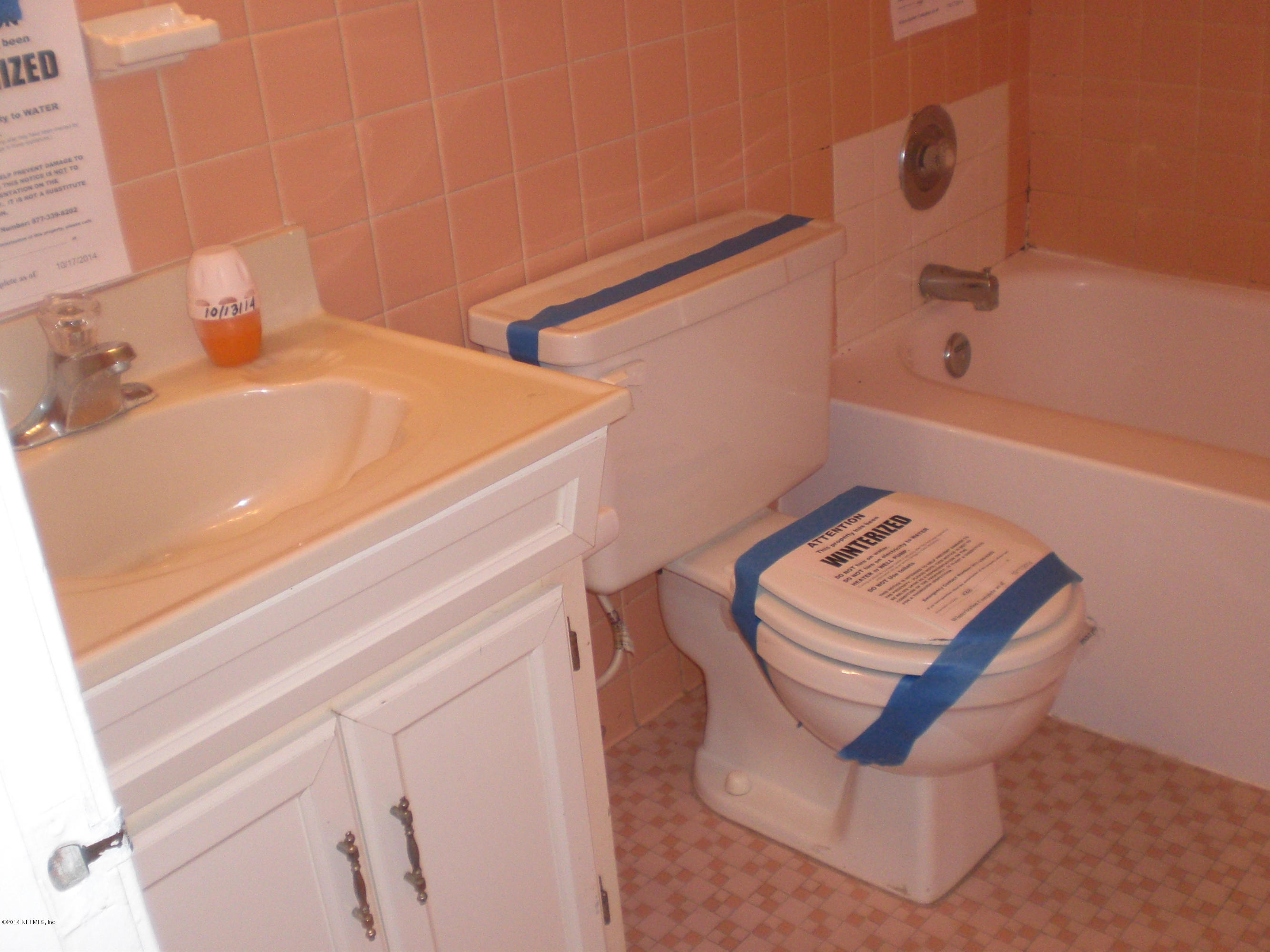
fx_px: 1394
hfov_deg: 49.0
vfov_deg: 37.7
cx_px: 635
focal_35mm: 38
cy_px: 476
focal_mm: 6.3
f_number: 3.1
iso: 200
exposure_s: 1/60
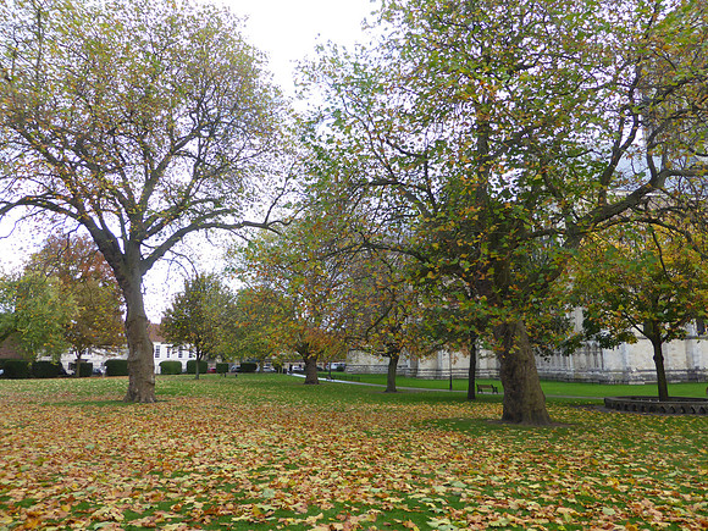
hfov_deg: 67.3
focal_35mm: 26
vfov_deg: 53.1
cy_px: 266
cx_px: 354
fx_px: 532
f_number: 3.3
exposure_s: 1/80
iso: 100
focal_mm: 4.4
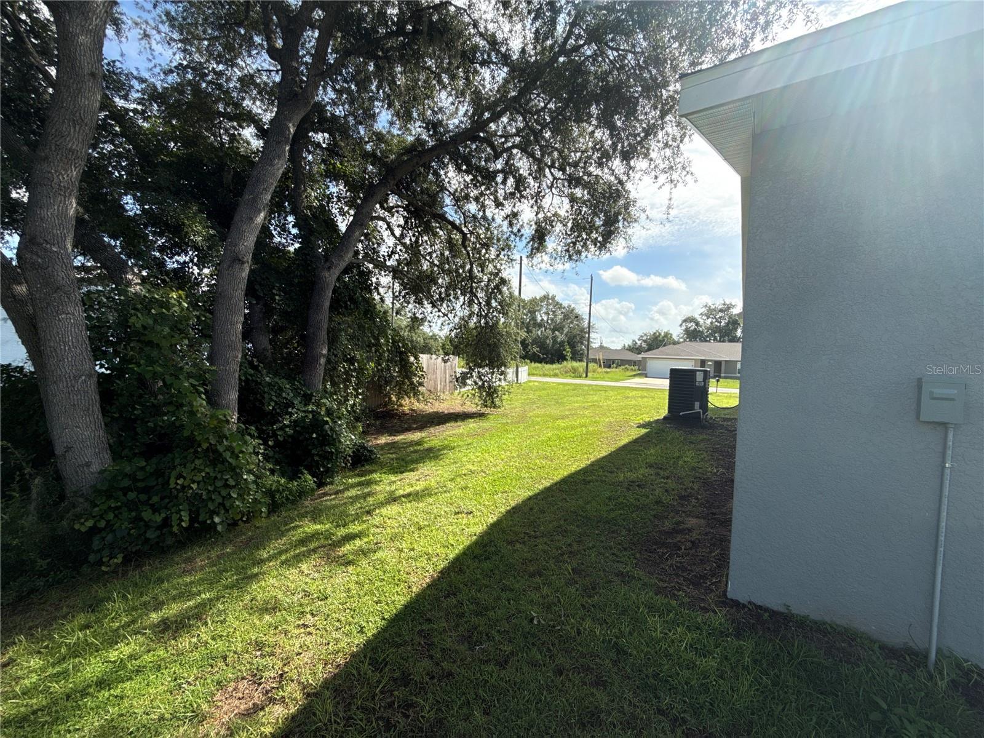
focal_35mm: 14
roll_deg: -2.0
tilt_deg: -2.1
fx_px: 398
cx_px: 492
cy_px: 369
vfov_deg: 85.7
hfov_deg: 102.1
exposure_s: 1/2410
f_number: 2.2
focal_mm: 2.22
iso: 64
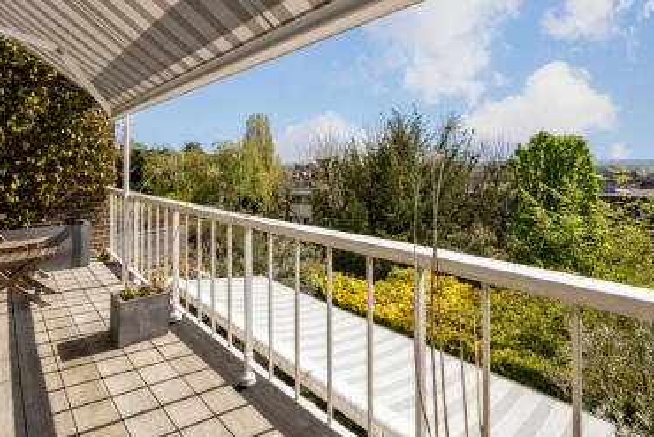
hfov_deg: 89.4
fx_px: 327
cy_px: 167
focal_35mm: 18
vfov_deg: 66.5
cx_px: 375
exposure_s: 1/400
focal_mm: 14
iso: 400
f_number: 8
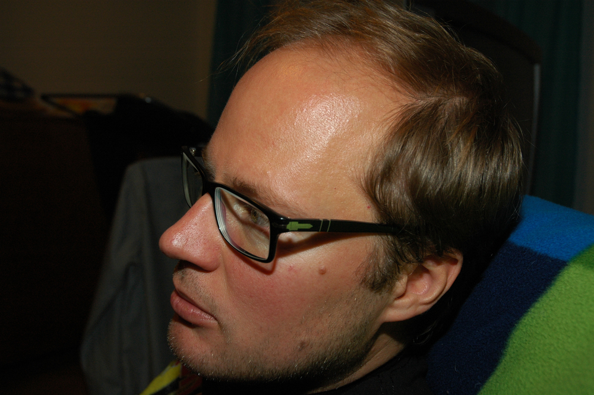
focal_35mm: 36
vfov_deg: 36.8
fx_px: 593
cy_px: 198
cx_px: 297
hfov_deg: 53.2
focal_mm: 24
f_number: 5
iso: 400
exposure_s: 1/60
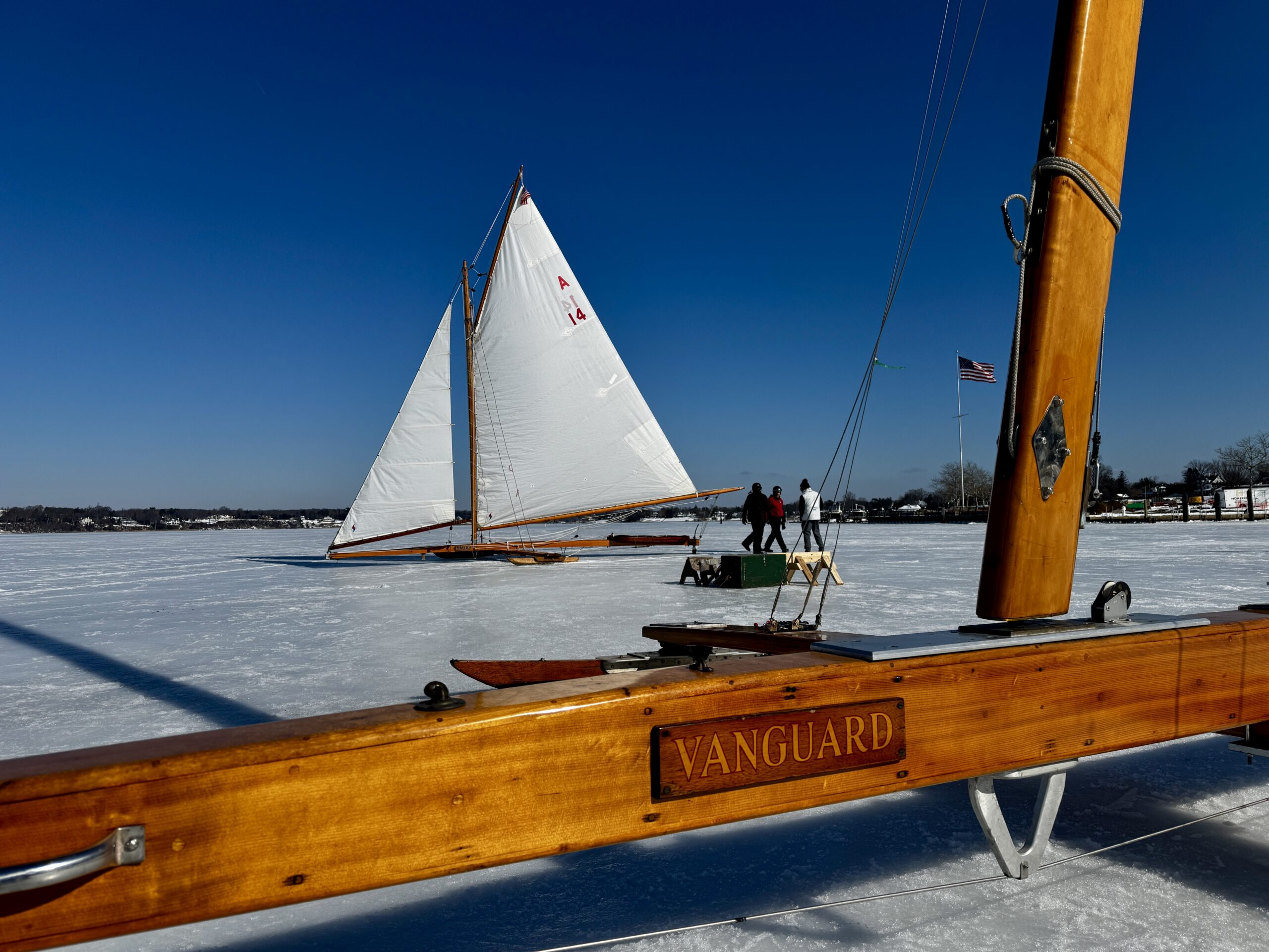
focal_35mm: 24
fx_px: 880
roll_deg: +2.1
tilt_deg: +2.1
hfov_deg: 71.6
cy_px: 476
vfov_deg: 56.8
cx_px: 634
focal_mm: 6.76
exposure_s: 1/12346
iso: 64
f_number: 1.78
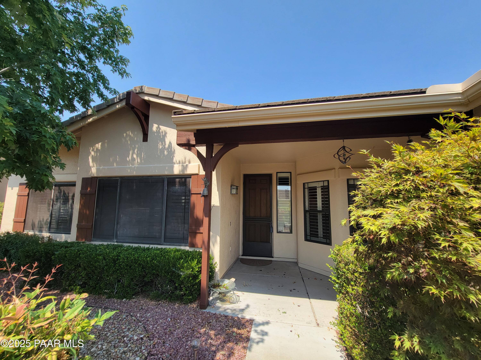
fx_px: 181
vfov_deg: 89.9
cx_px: 240
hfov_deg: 106.2
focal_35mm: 13
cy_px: 180
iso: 50
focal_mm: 2.2
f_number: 2.2
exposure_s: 1/763
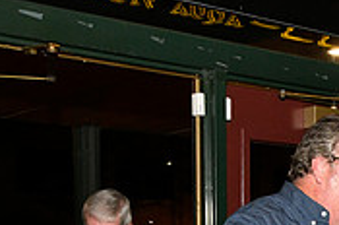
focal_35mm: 103
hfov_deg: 19.2
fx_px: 968
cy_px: 370
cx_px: 351
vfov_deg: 12.4
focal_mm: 31
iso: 6400
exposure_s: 1/60
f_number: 11
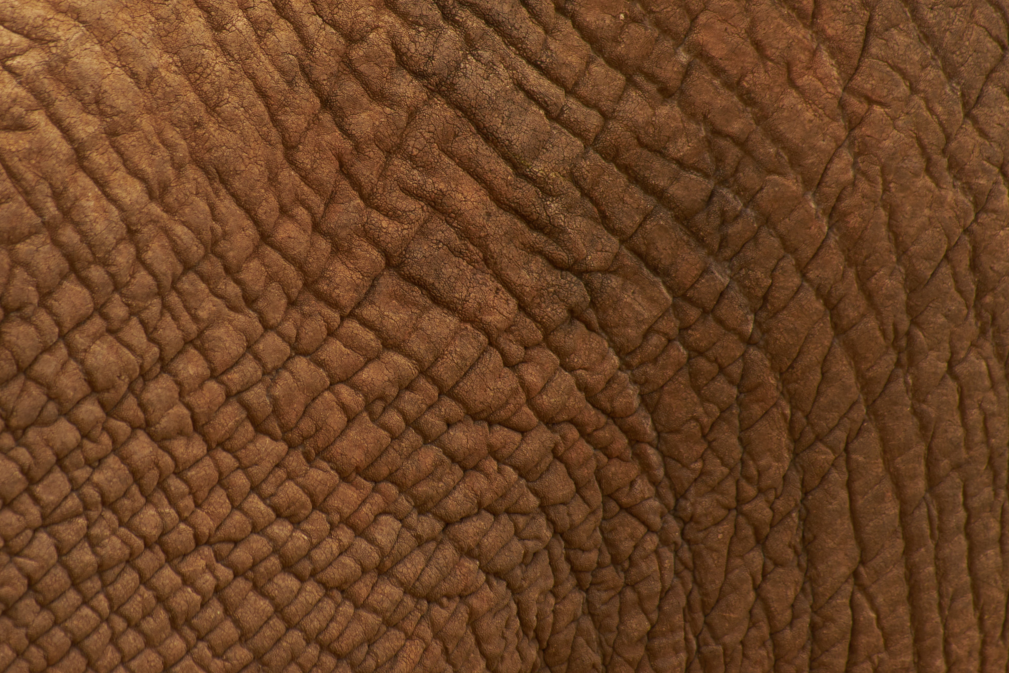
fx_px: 17124
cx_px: 320
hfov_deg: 3.4
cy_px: 272
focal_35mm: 611
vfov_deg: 2.3
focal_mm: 400
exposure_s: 1/200
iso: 400
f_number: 9
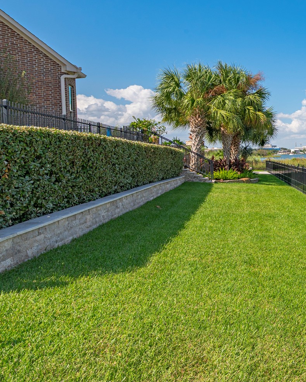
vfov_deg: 54.0
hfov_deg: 32.2
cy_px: 161
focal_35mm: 33
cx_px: 409
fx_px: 374
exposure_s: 1/200
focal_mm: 16
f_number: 13
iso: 125
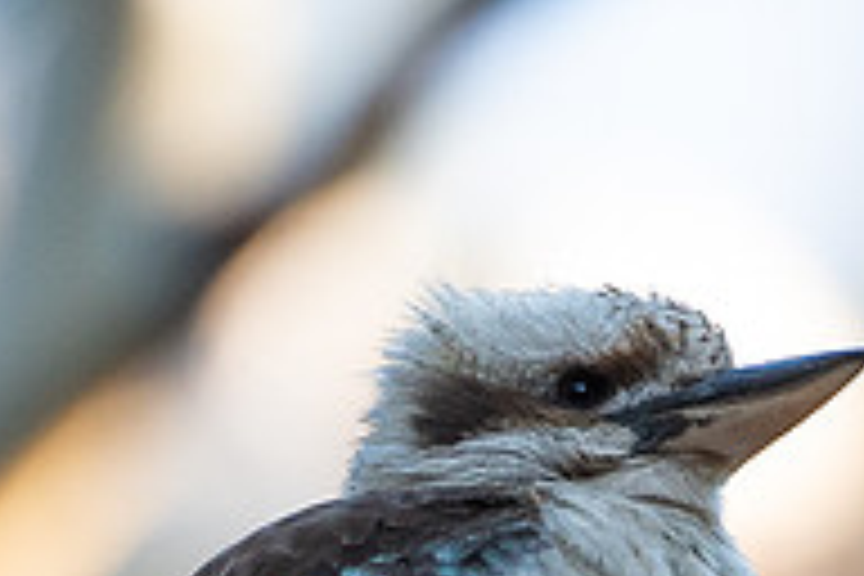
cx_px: 450
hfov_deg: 1.1
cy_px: 650
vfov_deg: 0.8
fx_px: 43533
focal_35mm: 1814
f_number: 5.6
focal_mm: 400
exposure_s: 1/640
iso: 1250
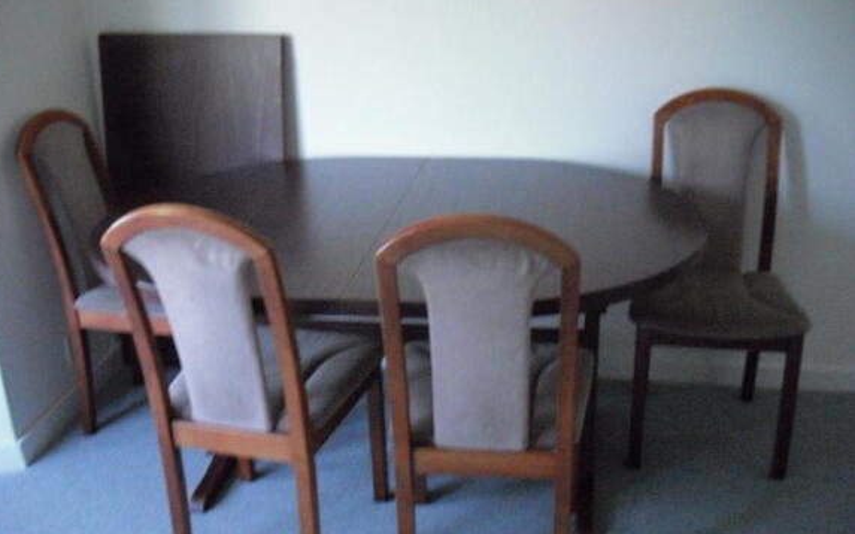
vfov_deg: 31.2
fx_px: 955
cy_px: 290
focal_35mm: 41
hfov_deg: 48.2
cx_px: 425
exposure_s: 1/100
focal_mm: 6.2
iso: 800
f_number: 2.8
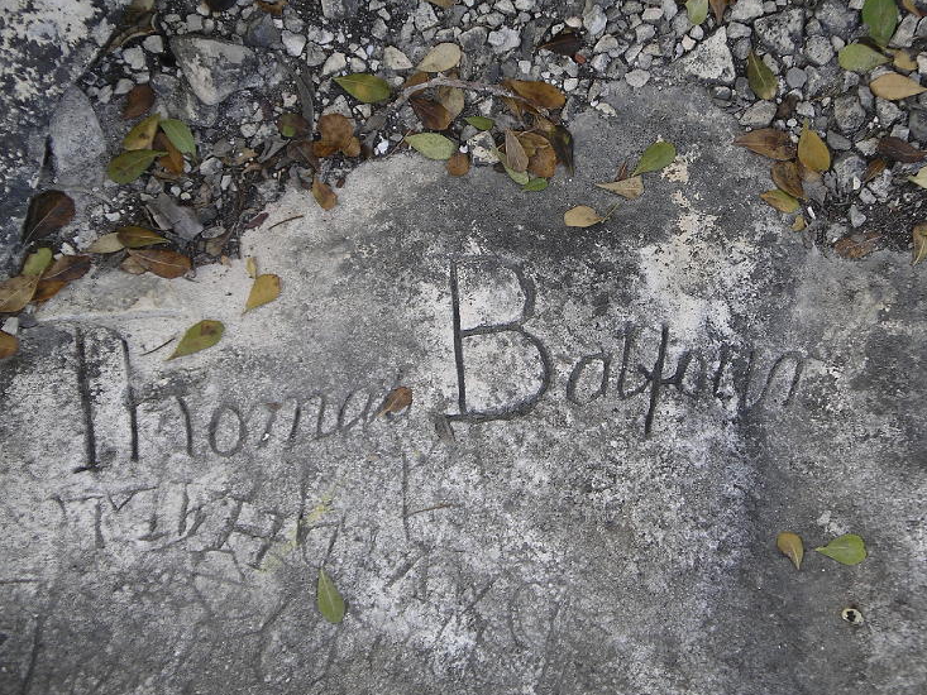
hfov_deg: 18.4
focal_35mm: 107
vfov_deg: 13.8
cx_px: 505
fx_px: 2866
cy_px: 334
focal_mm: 20.4
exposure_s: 1/164
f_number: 3.8
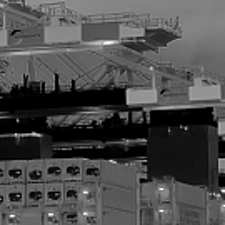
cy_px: -18
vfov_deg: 5.9
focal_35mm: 297
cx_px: 15
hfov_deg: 5.9
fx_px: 2184
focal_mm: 46
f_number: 20
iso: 100
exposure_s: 69.3
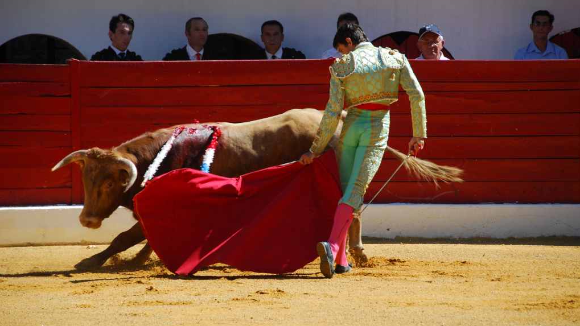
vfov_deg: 5.1
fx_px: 3645
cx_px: 291
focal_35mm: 237
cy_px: 158
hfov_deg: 9.1
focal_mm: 150
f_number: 5.6
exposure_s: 1/500
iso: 220
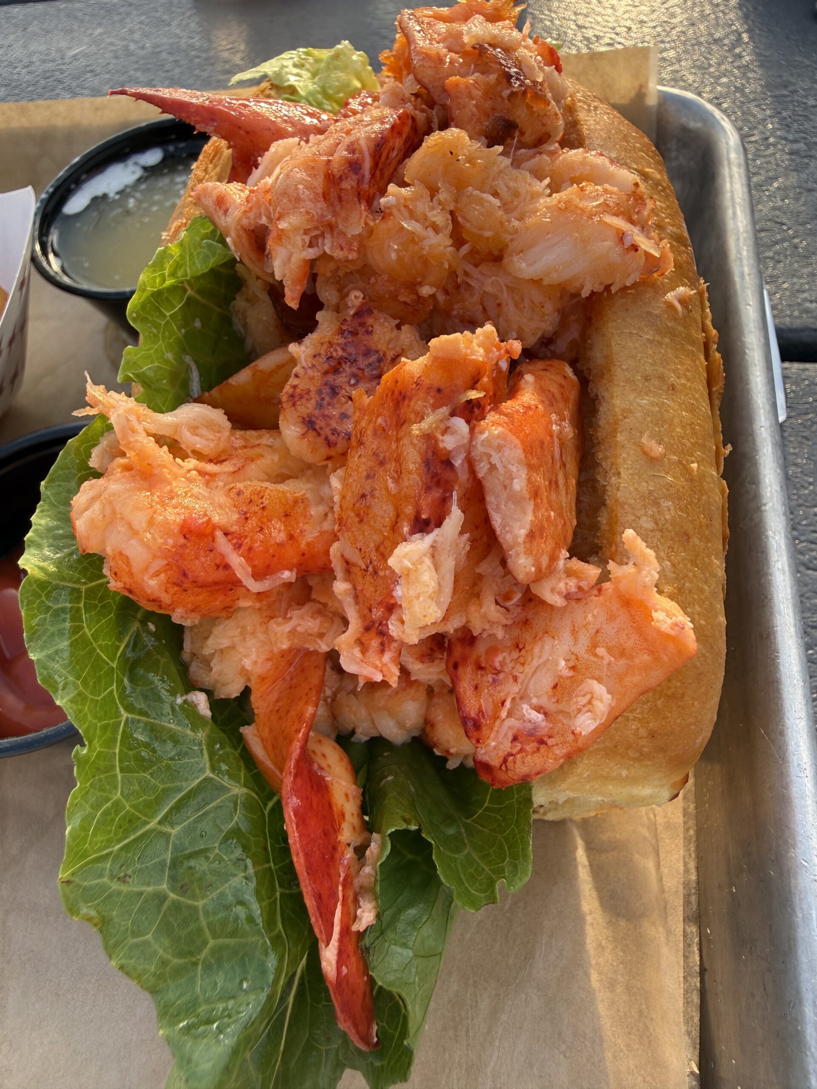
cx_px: 408
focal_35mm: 24
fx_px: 755
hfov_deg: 56.8
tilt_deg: -55.9
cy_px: 544
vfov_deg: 71.6
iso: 40
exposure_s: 1/145
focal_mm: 2.22
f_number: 2.2
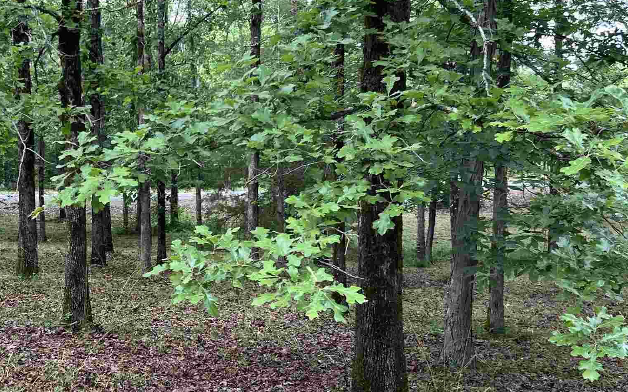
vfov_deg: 23.1
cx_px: 131
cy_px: 234
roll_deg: +0.9
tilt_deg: -7.0
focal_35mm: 56
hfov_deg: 35.2
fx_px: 958
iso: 32
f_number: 1.5
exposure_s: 1/130
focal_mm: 5.7
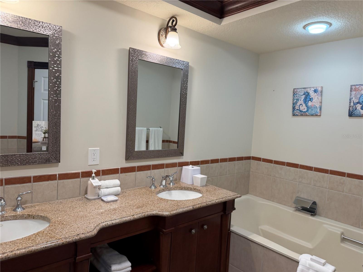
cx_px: 182
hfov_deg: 71.6
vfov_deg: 56.8
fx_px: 252
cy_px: 136
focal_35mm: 24
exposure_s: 1/120
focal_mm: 6.76
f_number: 1.78
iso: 160
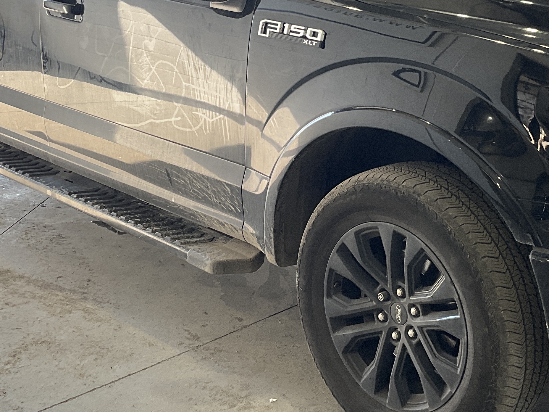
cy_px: 102
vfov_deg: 23.1
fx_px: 999
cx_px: 358
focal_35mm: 63
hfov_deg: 30.5
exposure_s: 1/122
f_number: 1.8
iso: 50
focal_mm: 3
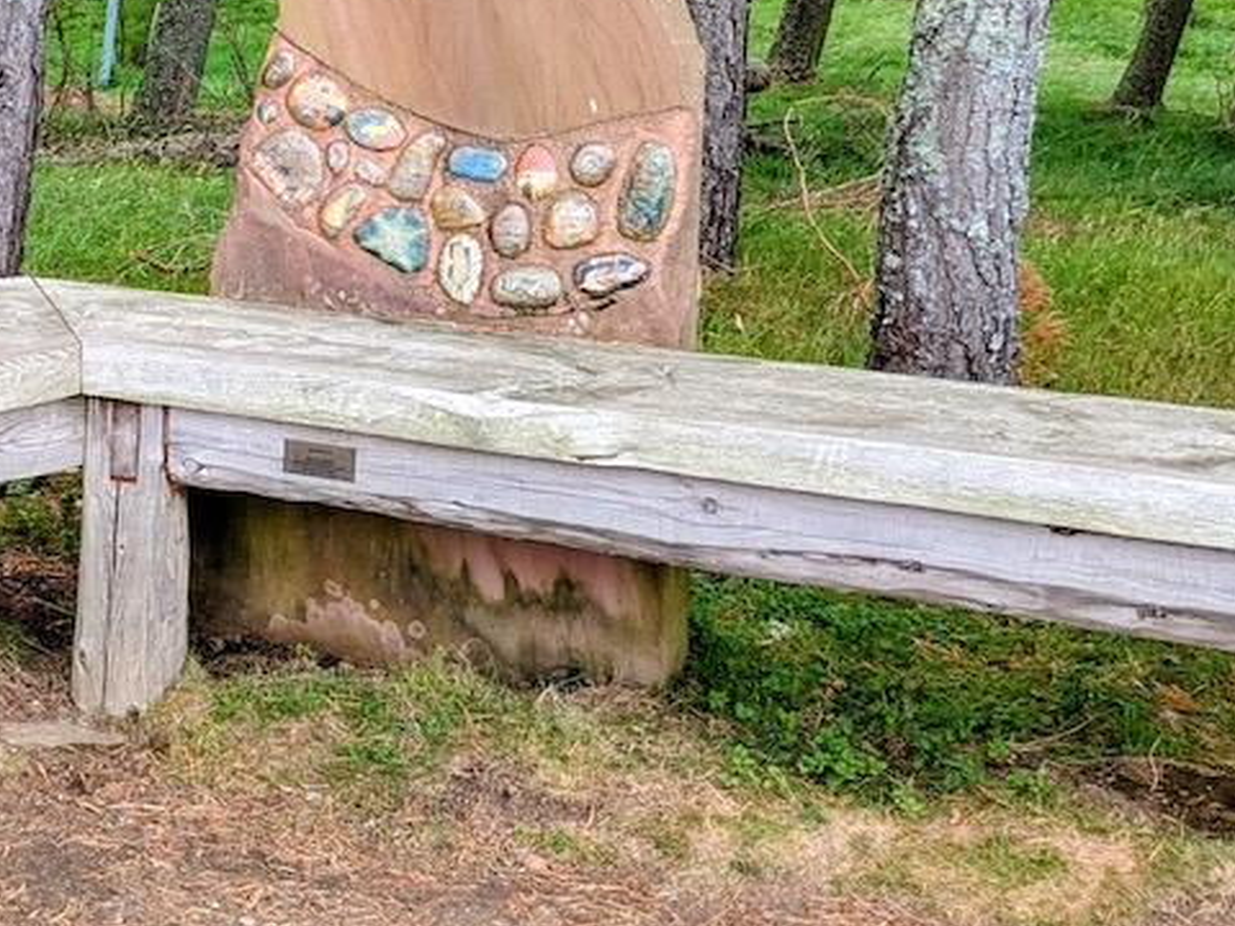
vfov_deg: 22.6
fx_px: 2283
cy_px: 167
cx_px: -350
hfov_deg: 26.1
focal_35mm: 64
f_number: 1.7
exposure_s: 1/145
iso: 30
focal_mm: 4.53
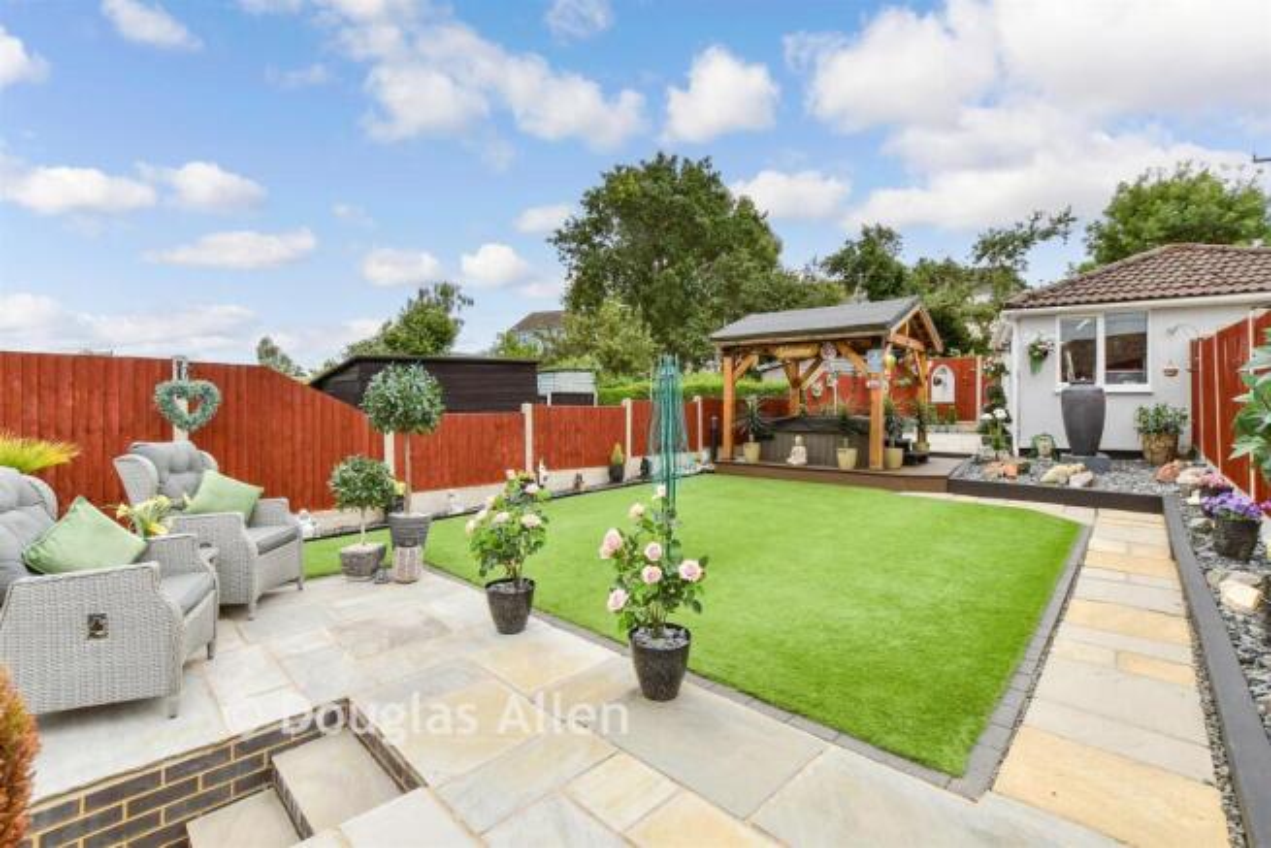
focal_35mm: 15
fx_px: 530
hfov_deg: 100.4
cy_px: 424
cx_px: 636
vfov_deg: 77.4
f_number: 8
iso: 160
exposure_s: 1/320
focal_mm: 10
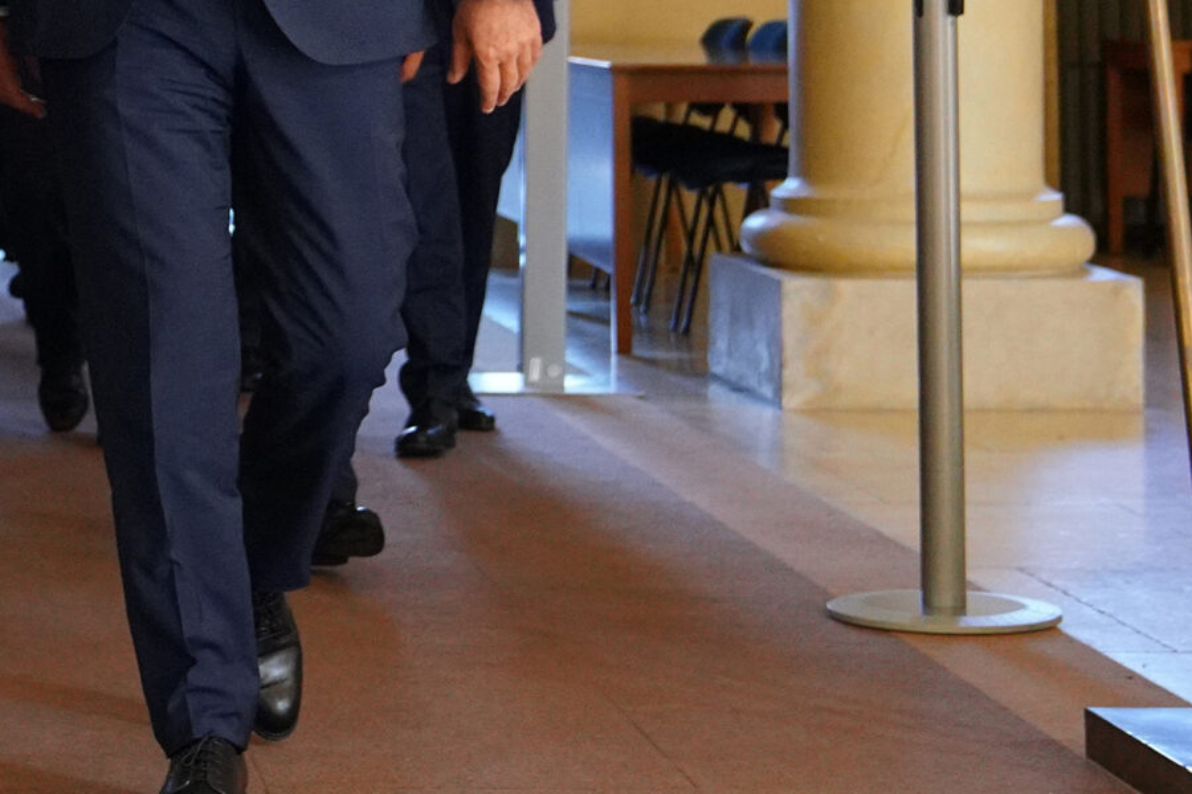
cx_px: -117
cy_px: -130
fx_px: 3013
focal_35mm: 91
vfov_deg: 14.6
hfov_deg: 21.3
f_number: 3.5
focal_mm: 32
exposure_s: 1/320
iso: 3200
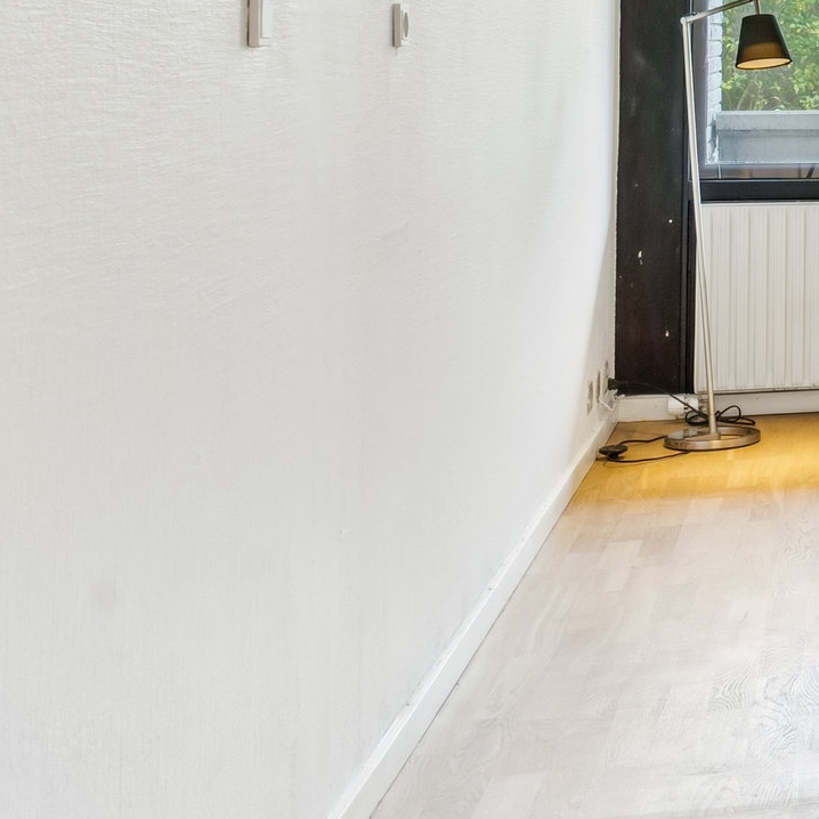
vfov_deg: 23.5
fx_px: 1901
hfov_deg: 18.0
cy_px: 35
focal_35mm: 71
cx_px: 1570
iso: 200
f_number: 8
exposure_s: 1/4
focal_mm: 20
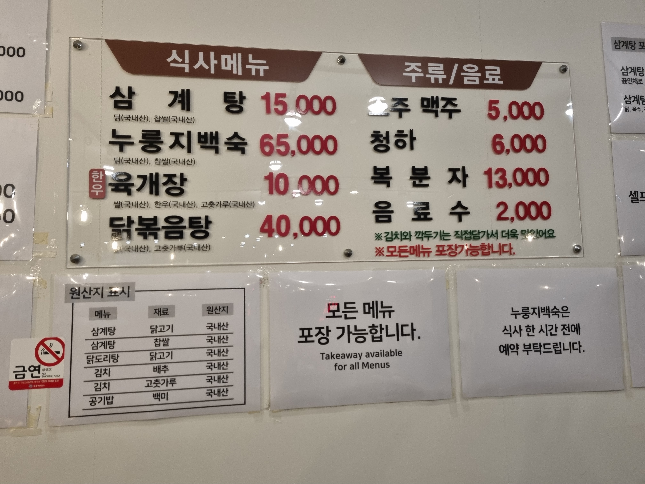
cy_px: 242
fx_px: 484
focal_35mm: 26
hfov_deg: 67.3
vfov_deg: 53.1
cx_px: 322
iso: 250
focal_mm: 5.4
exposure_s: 1/120
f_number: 1.8
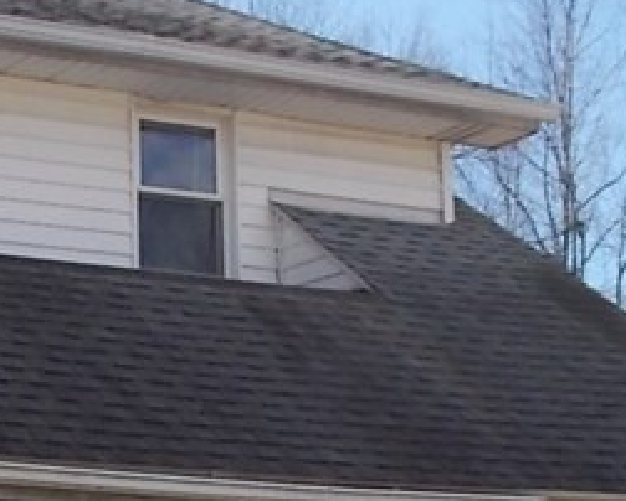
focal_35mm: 115
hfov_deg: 16.3
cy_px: 561
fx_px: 2132
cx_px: -15
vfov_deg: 13.1
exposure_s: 1/640
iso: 80
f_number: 3.3
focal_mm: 4.1
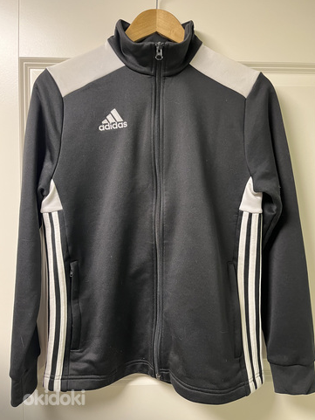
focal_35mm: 27
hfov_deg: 51.4
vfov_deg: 65.3
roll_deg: +0.9
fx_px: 327
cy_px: 210
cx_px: 162
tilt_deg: -3.9
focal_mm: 5.1
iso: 250
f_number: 1.6
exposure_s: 1/50
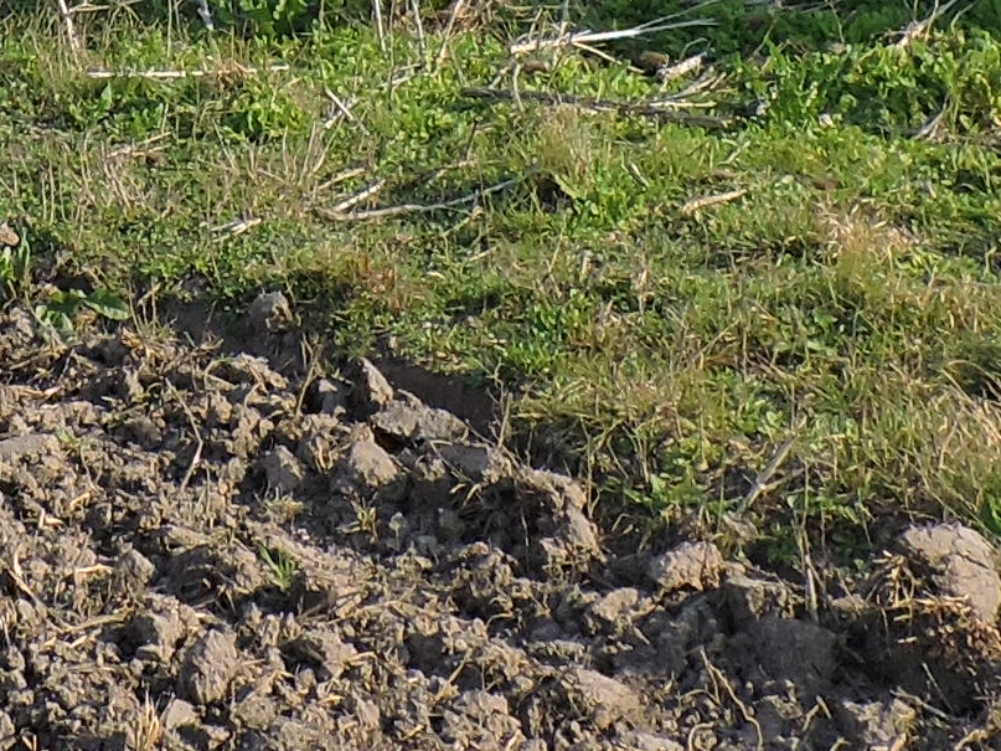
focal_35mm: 137
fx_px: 3961
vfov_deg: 10.4
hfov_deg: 14.1
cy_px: -438
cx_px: -63
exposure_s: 1/800
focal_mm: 4.3
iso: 100
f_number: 3
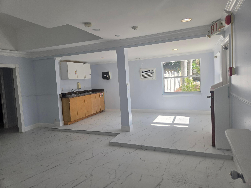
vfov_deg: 58.9
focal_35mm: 23
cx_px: 126
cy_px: 94
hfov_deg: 73.9
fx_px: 167
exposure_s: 1/934
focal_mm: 5.4
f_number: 1.8
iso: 80
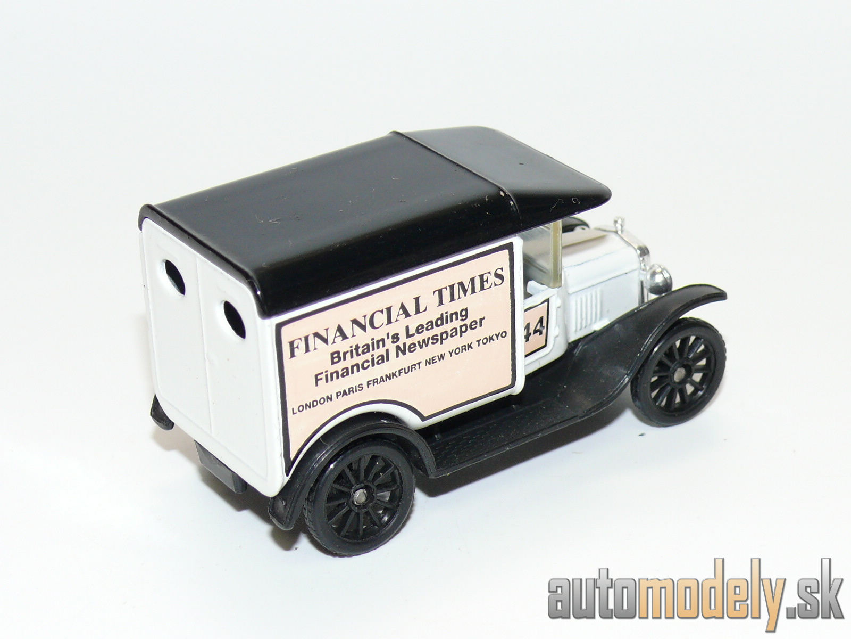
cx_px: 426
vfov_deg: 15.6
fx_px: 2335
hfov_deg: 20.7
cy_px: 320
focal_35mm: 95
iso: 100
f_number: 4
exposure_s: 1/30
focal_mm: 12.9
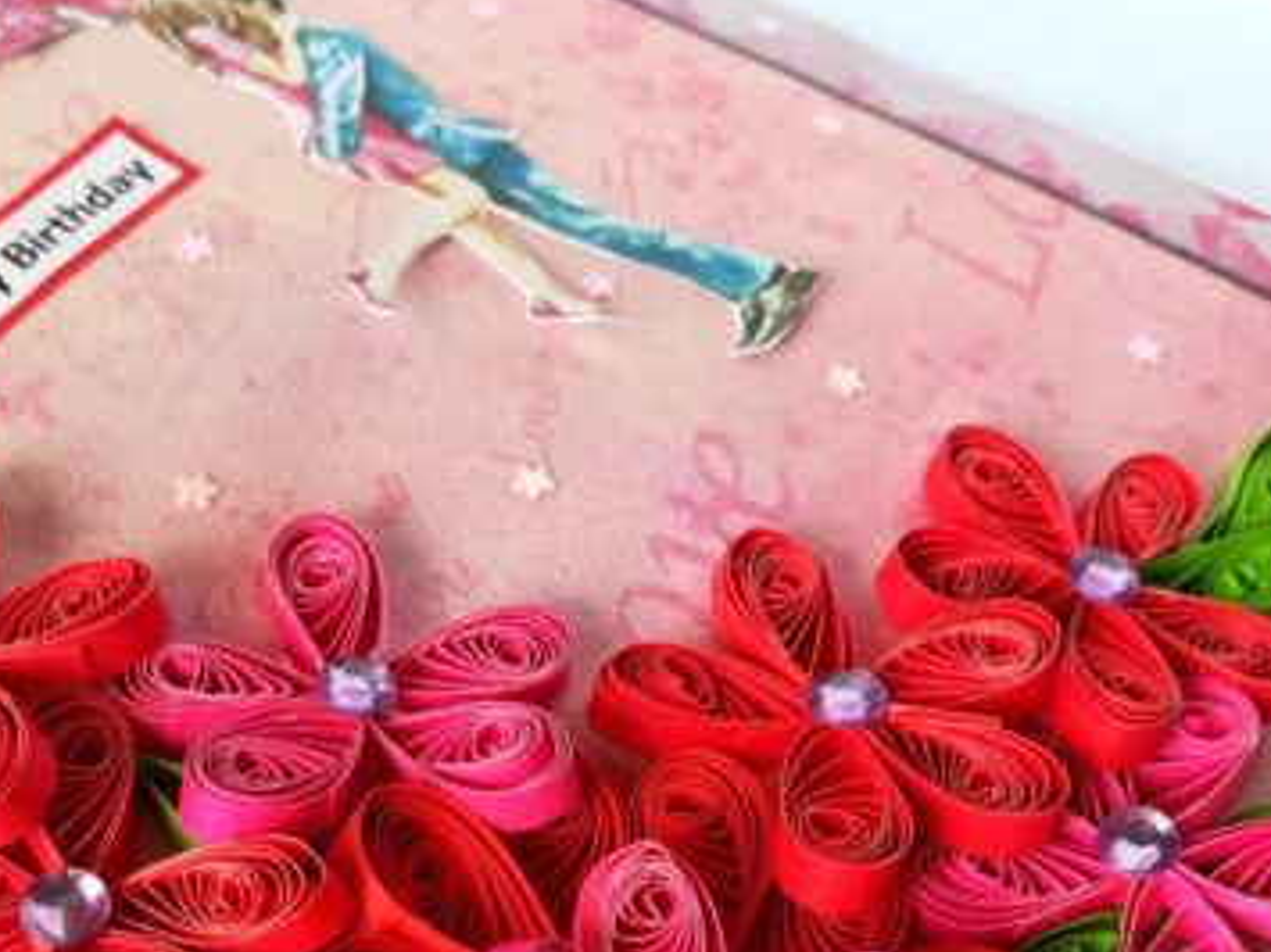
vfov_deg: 32.0
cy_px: 762
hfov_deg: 42.5
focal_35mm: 44
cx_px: 455
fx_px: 1615
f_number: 2.2
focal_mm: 3.83
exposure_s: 1/60
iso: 64
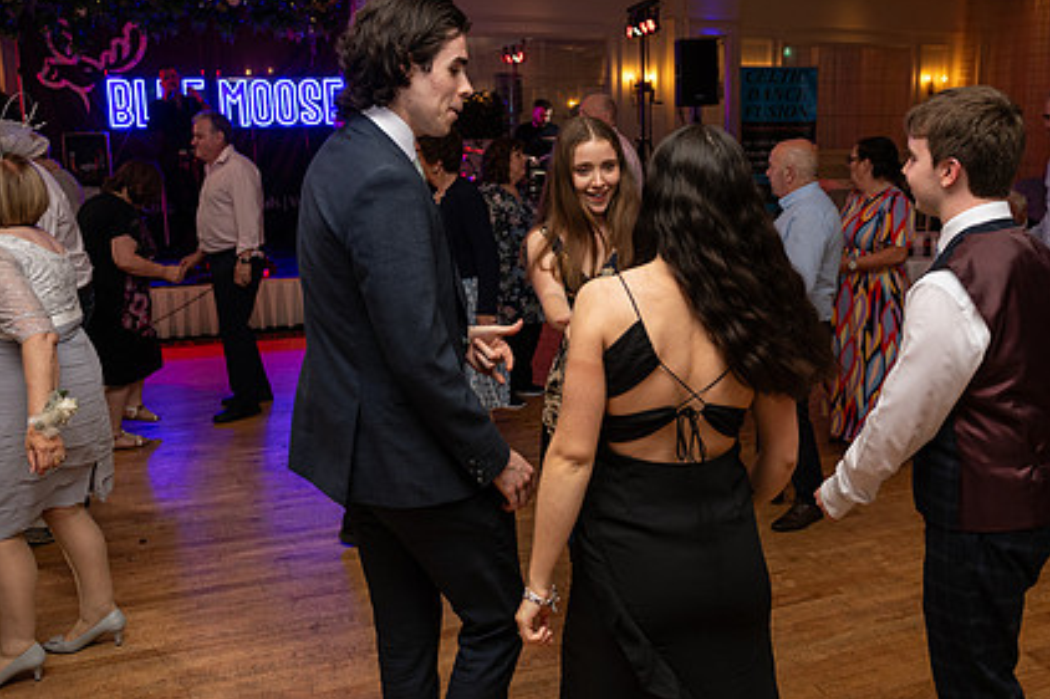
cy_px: 327
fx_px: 962
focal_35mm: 33
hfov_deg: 56.9
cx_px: 617
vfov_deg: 39.9
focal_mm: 24
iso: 500
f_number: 3.5
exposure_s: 1/160
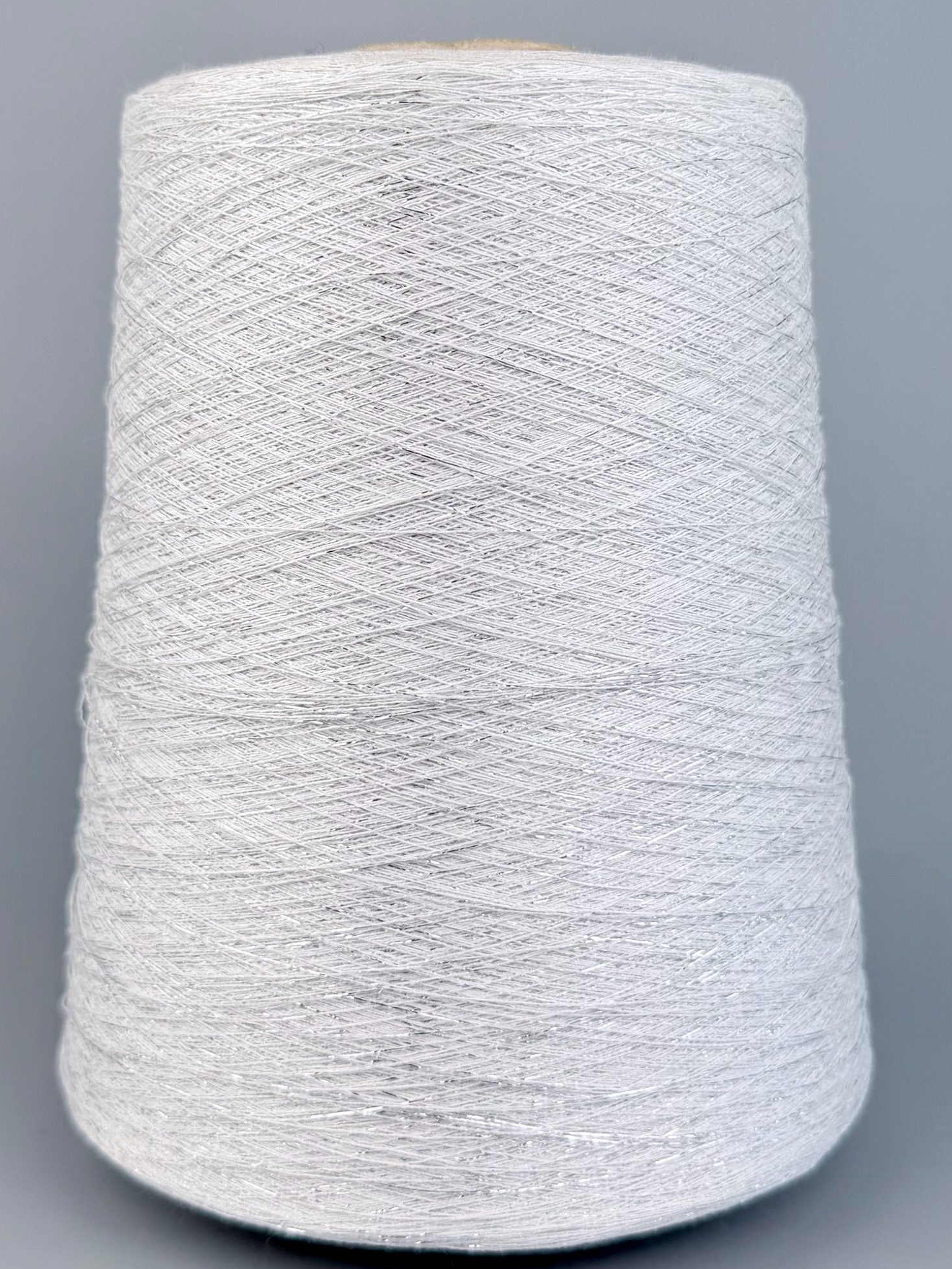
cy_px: 625
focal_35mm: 25
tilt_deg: -5.9
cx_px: 466
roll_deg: +0.2
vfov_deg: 69.4
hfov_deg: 54.9
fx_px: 917
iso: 80
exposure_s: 1/1522
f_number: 1.78
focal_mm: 6.76
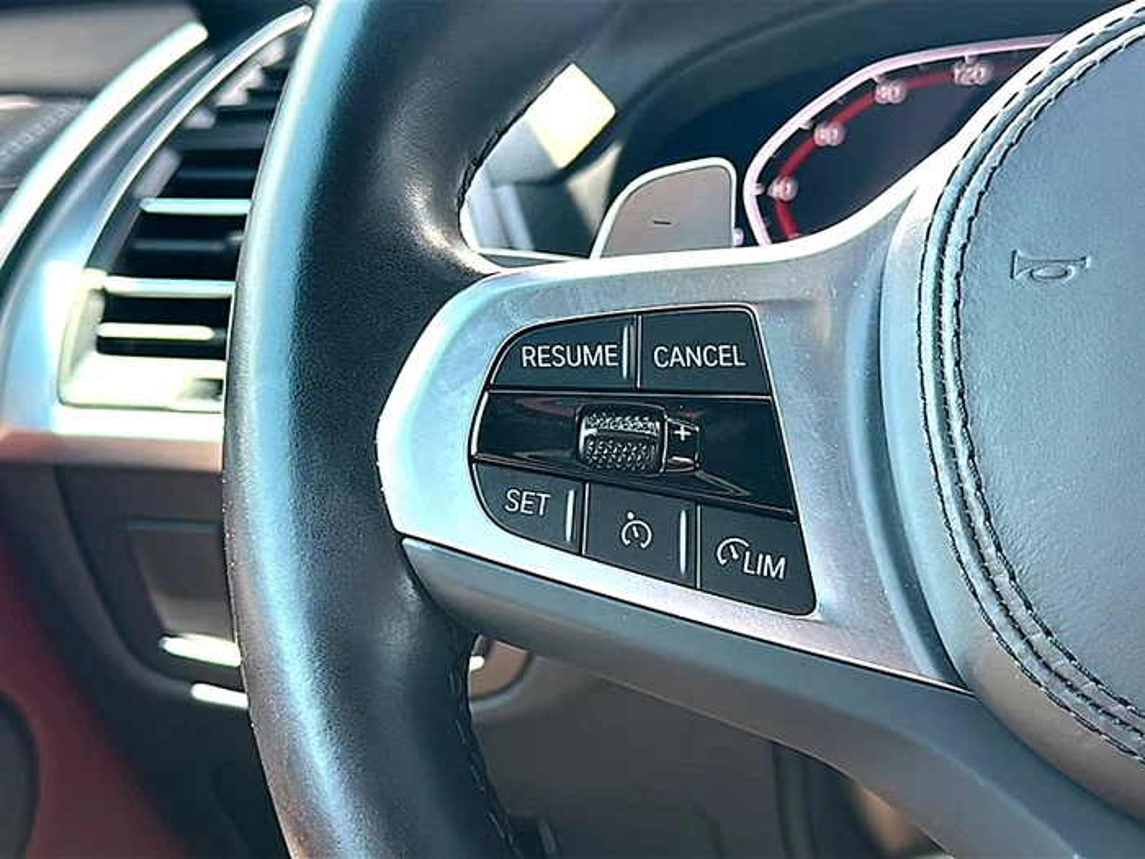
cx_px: 572
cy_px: 430
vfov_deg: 36.0
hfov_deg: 46.8
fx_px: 1323
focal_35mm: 40
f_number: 1.78
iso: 100
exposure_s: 1/134
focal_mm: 6.86
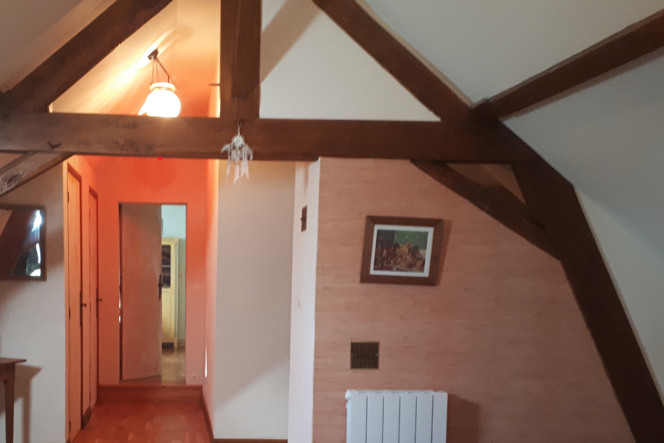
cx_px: 218
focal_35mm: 40
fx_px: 738
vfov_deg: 32.6
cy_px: 342
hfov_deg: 47.6
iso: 200
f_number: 1.9
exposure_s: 1/17
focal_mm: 3.6
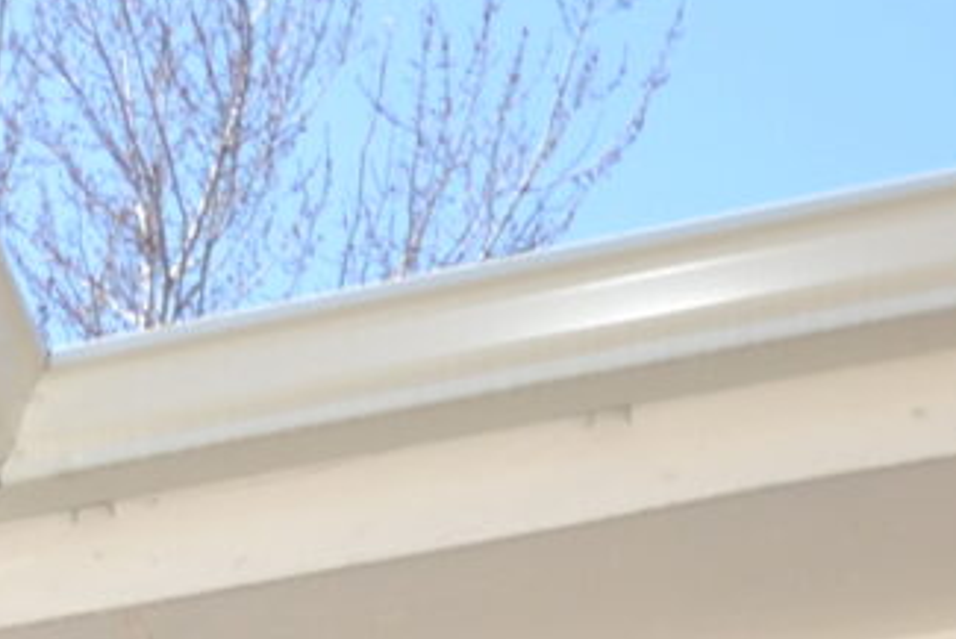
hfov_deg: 14.7
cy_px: 2045
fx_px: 3135
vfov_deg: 9.0
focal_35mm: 118
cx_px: -882
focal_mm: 10
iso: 100
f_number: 6.3
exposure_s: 1/200
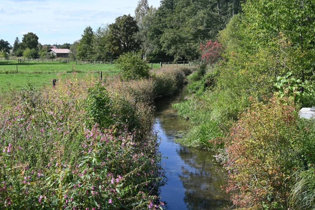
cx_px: 147
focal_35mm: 52
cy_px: 93
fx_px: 455
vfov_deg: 26.0
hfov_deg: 38.2
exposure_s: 1/320
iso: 100
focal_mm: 46
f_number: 6.3
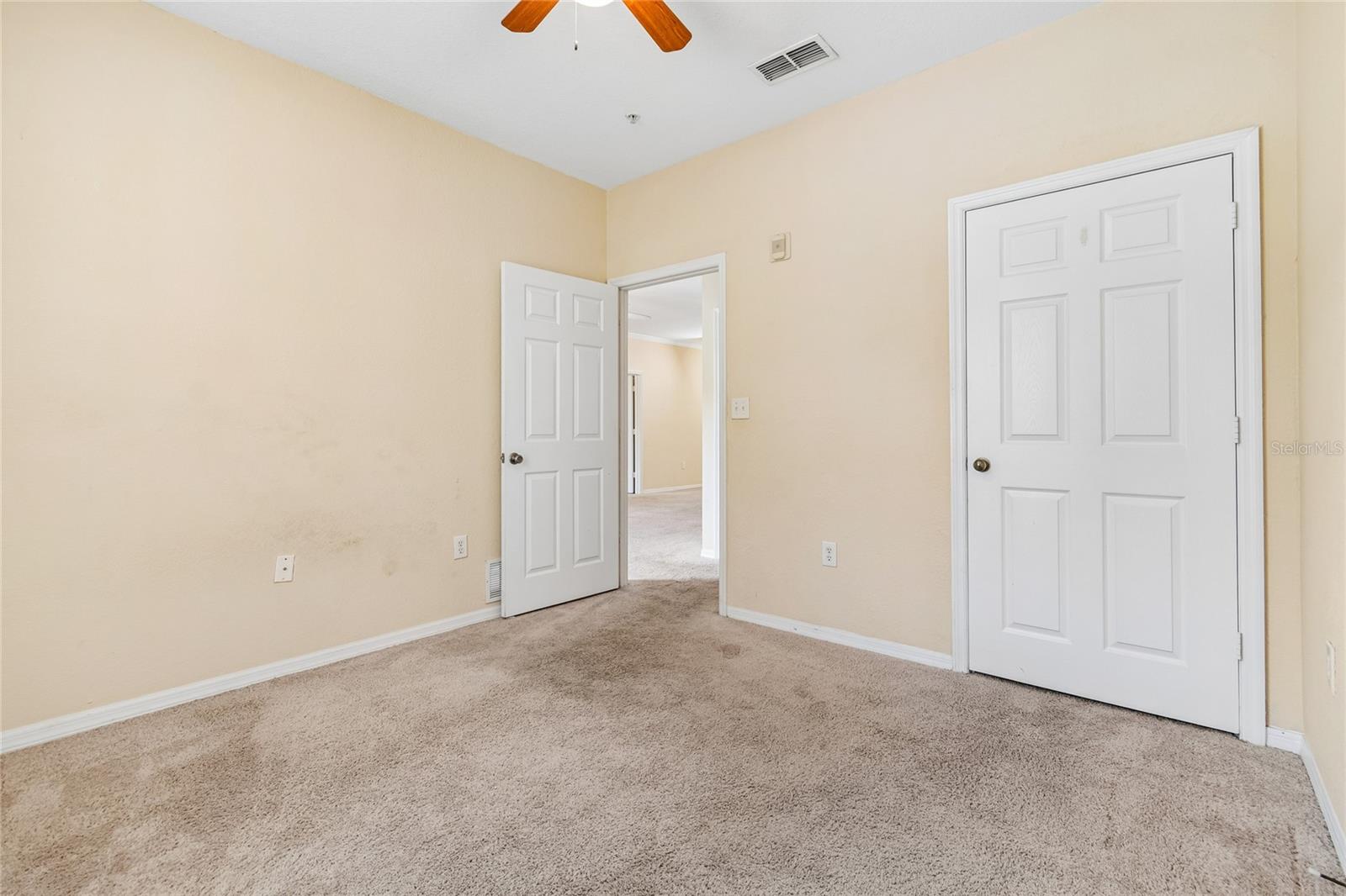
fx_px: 561
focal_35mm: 15
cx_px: 673
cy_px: 448
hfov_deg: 100.4
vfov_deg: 77.3
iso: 100
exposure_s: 1/2.5
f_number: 7.1
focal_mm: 10
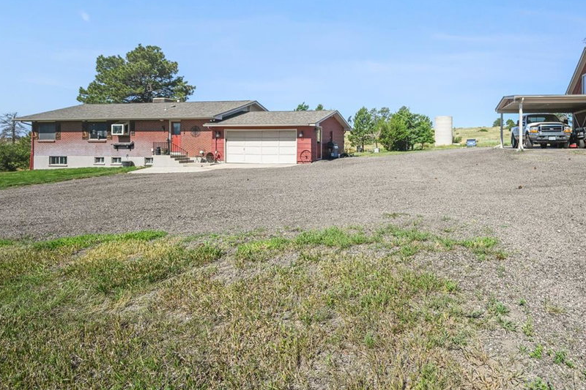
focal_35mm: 21
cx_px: 397
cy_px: 149
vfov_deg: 58.8
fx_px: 342
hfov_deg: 78.2
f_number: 7.1
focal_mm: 14
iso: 400
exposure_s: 1/1600
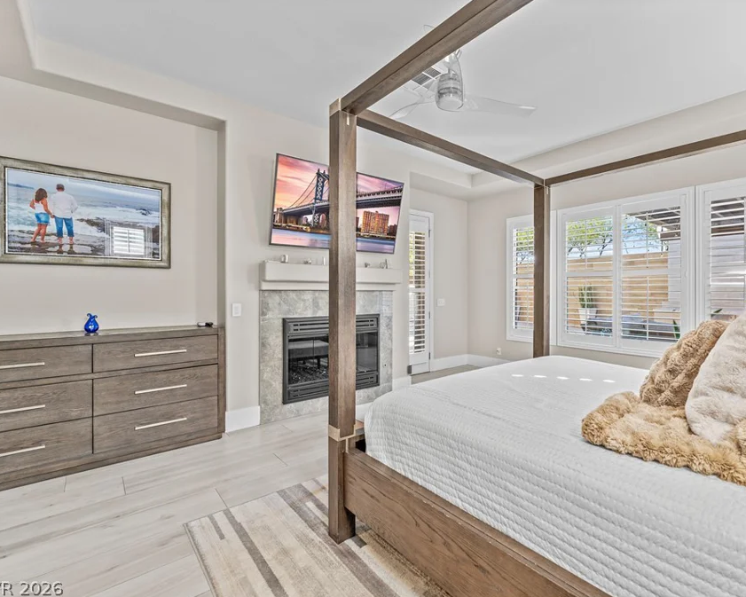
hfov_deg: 90.1
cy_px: 298
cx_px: 428
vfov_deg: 78.0
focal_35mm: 17
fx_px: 368
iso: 100
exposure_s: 1/1.67
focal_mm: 14.6
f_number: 7.1
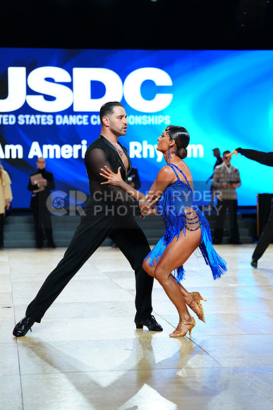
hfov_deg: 16.7
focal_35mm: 82
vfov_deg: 24.8
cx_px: 136
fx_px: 932
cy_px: 205
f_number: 2.8
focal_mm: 82
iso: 640
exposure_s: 1/400
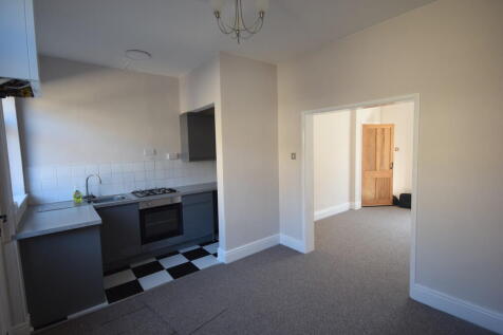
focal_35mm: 17
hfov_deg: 92.5
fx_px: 241
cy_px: 168
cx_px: 252
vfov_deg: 69.6
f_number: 4.2
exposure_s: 1/60
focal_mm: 11.5
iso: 450
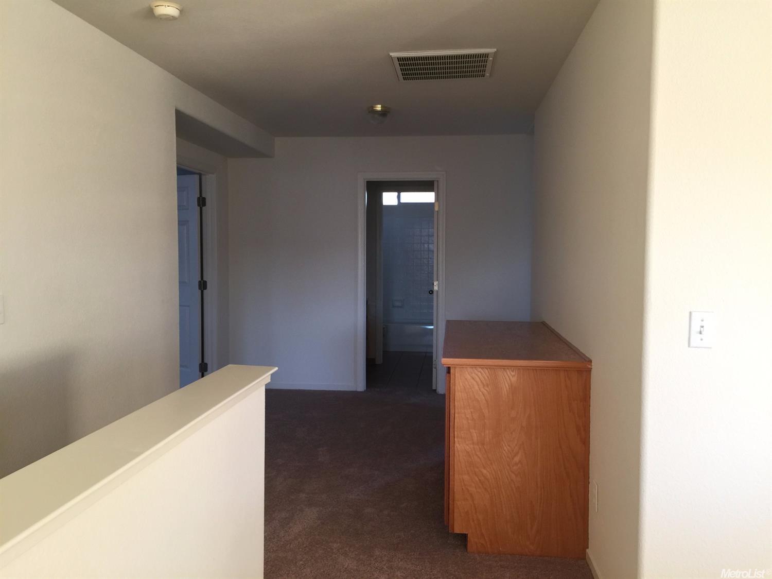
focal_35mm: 29
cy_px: 290
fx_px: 647
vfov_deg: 48.2
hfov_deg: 61.7
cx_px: 386
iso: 40
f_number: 2.2
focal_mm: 4.15
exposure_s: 1/15
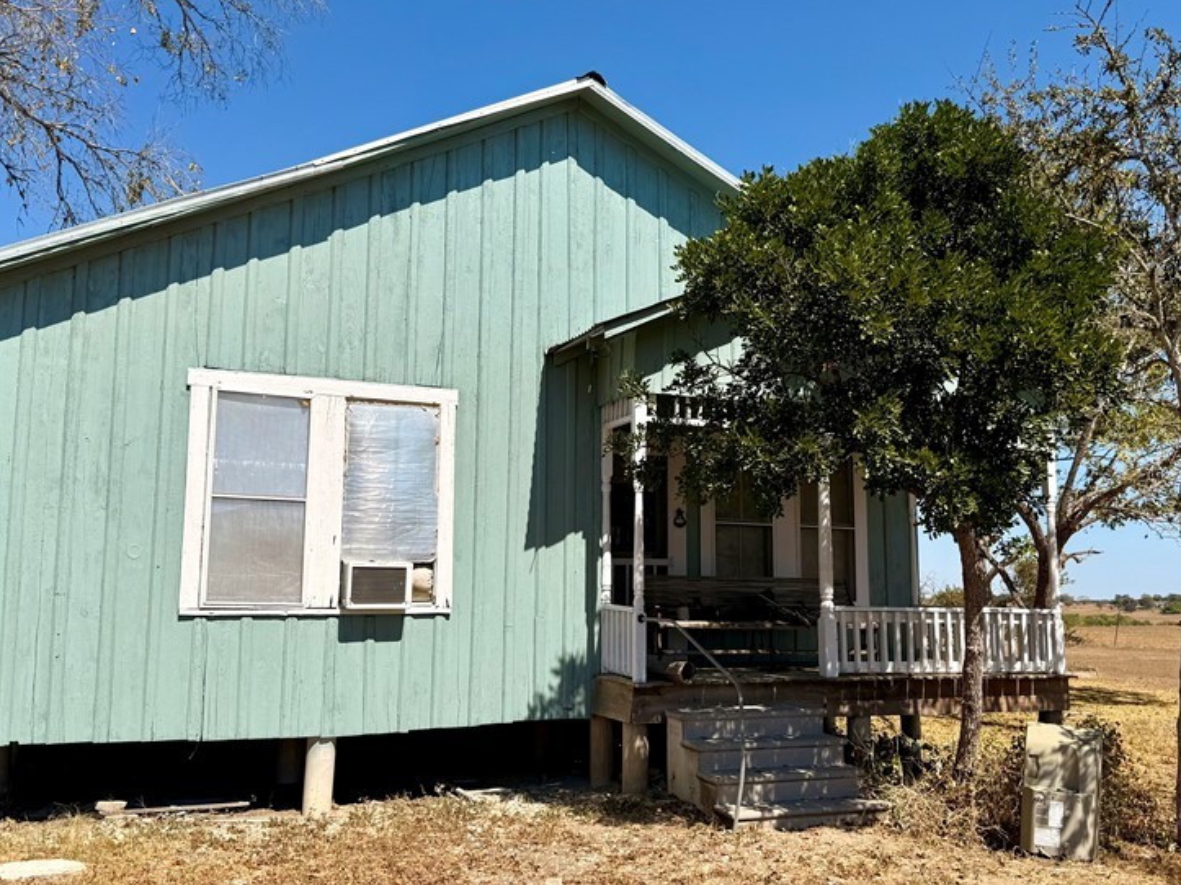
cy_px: 462
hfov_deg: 53.9
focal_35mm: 34
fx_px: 1160
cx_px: 624
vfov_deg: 41.8
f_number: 1.78
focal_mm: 6.76
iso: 80
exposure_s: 1/6173
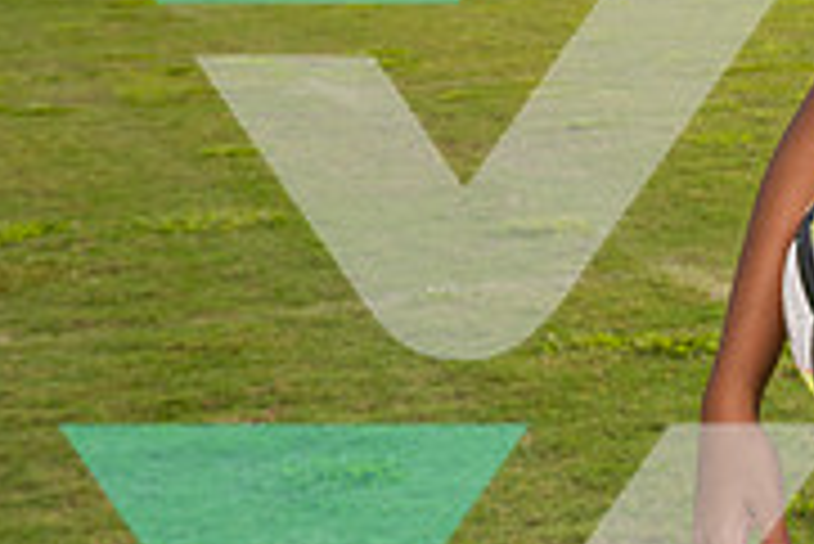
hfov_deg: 17.0
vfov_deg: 12.5
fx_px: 2467
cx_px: 1219
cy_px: 119
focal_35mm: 109
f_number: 8
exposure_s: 1/640
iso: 250
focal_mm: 34
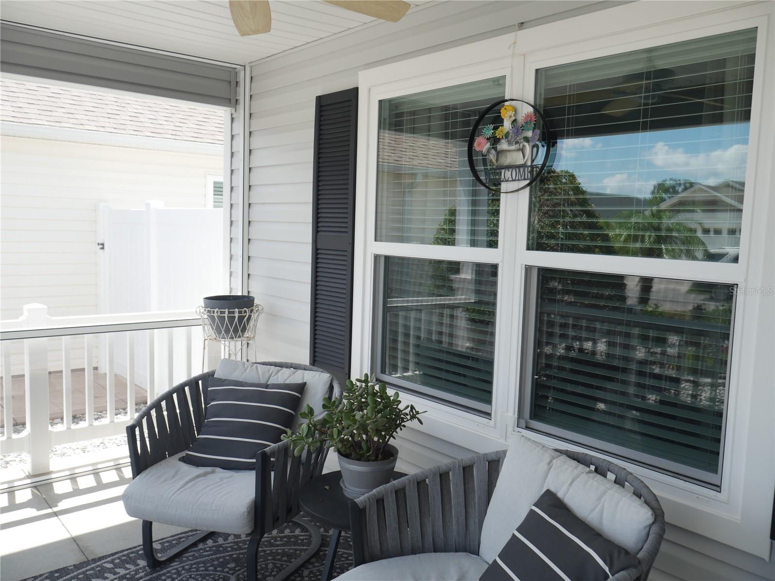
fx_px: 627
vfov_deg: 49.8
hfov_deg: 63.4
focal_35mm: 28
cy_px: 290
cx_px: 388
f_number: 5
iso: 200
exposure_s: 1/200
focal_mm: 14
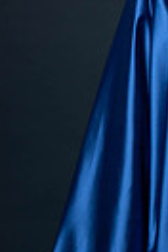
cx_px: 246
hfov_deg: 7.1
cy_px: 65
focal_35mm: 191
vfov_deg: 10.7
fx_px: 1337
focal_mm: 56
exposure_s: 1/100
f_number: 5.6
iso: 200
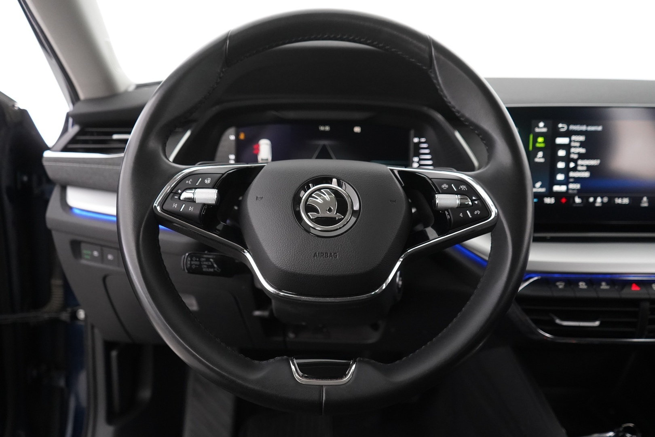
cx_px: 328
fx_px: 528
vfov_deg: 45.0
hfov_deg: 63.7
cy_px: 218
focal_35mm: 29
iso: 5000
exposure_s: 1/40
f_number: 4
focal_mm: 29
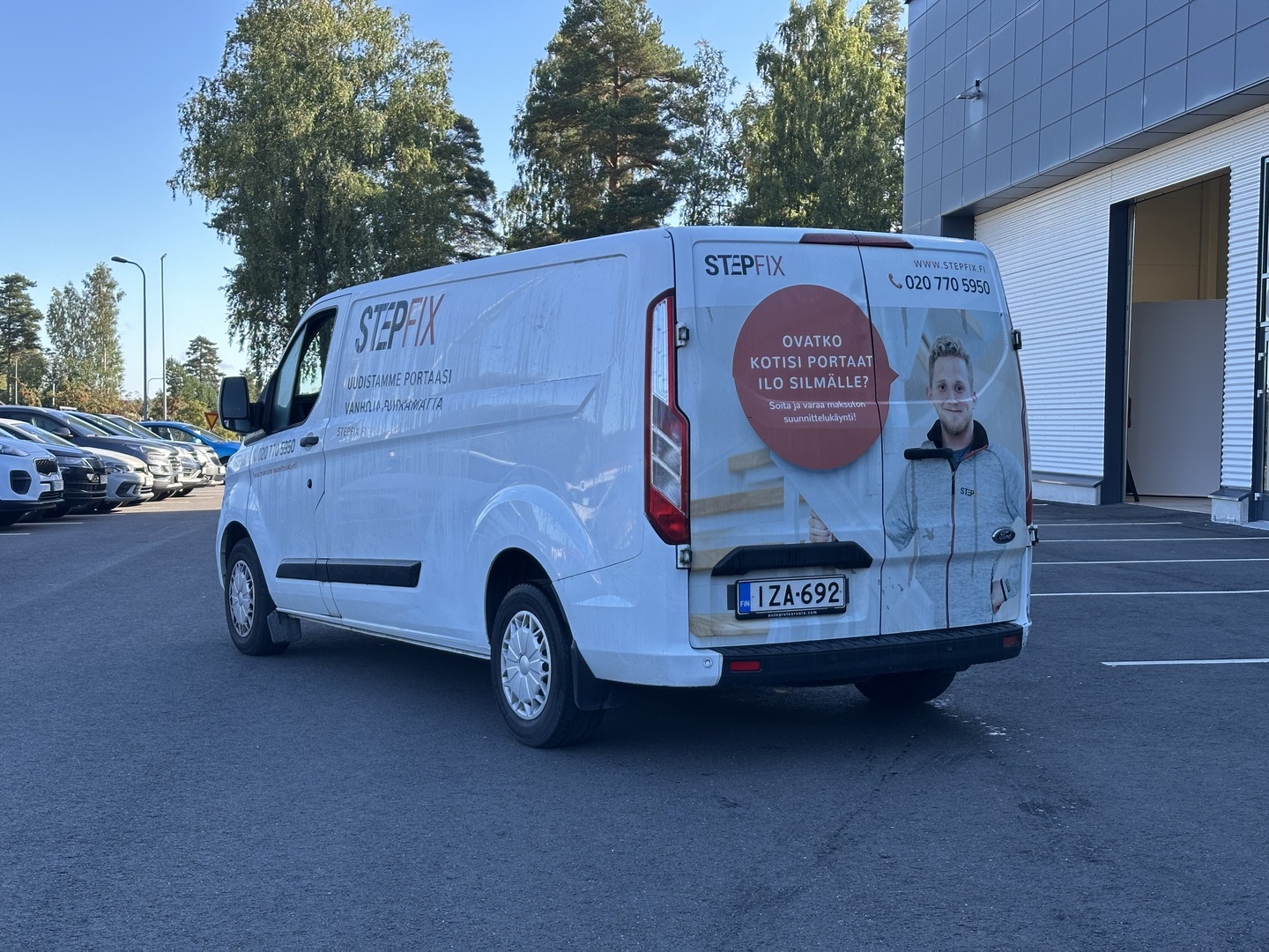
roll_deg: -1.0
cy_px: 476
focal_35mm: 48
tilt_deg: -1.9
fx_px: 1760
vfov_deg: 30.3
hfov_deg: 39.7
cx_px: 634
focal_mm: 6.86
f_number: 1.78
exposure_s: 1/638
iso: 64
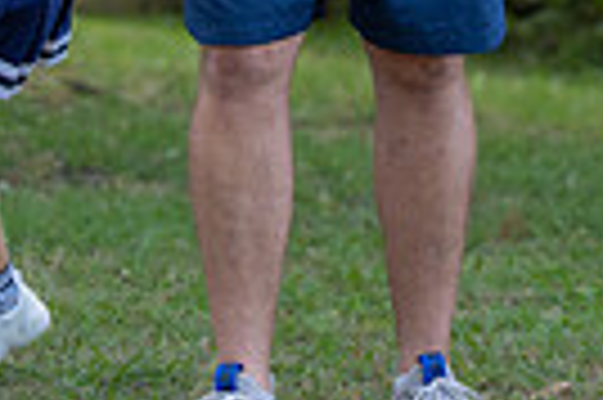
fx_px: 5186
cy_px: -330
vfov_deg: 4.4
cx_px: 351
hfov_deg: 6.7
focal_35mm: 310
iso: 320
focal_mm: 70
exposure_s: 1/1000
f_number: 2.8
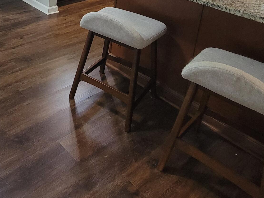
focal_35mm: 35
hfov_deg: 47.3
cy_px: -33
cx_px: 26
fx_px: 267
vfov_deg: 33.8
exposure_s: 1/60
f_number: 2.2
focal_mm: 2.2
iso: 250
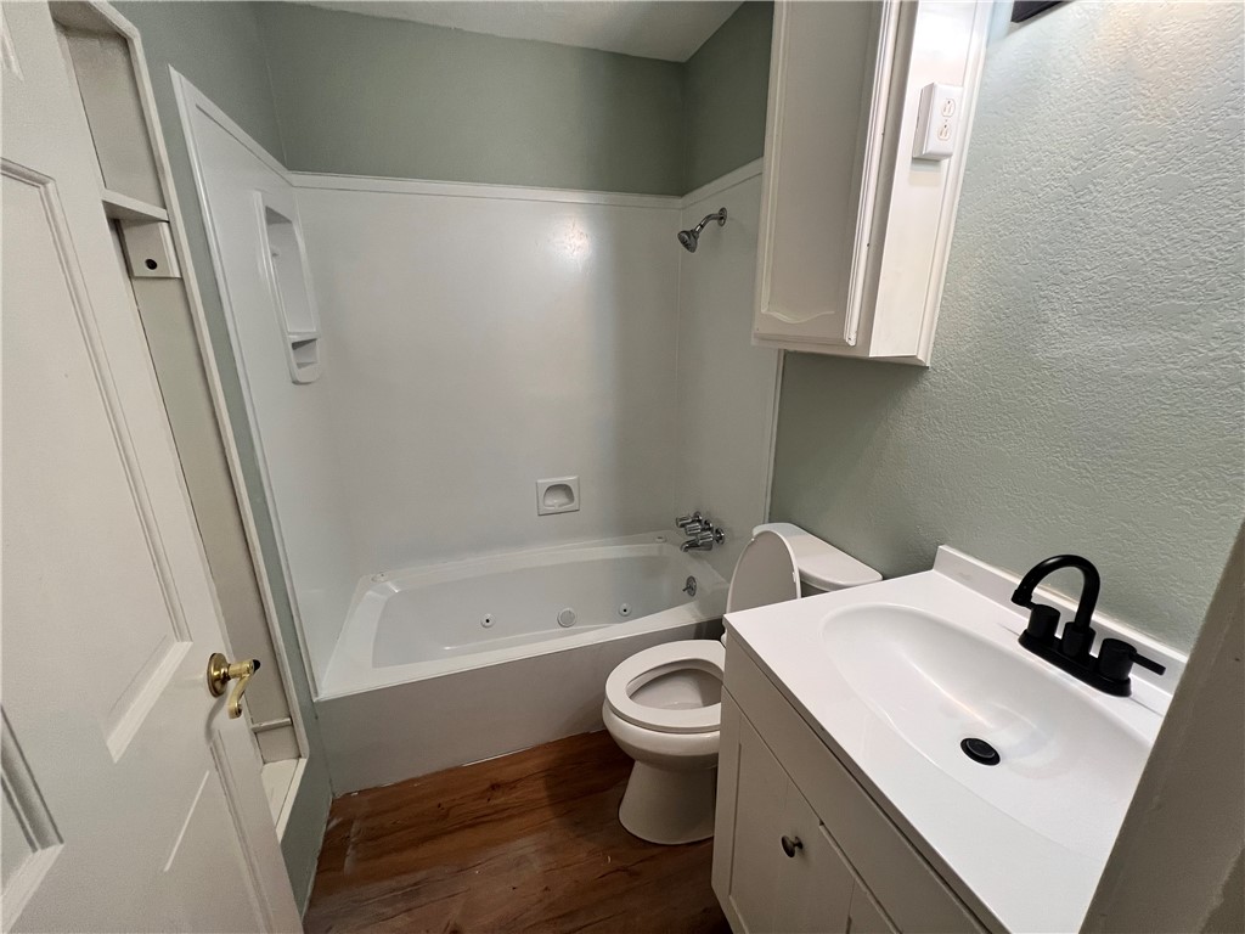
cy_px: 467
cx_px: 622
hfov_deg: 106.2
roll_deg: +0.4
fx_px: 468
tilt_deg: -17.8
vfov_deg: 89.9
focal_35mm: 13
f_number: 1.8
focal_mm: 1.57
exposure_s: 1/120
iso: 250
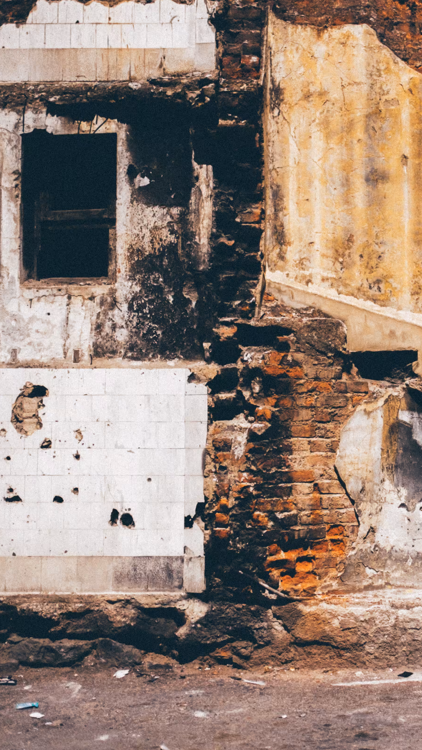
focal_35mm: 56
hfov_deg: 20.8
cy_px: 372
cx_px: 410
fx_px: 1114
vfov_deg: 37.2
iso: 200
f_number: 1.4
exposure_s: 1/4000
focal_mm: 23
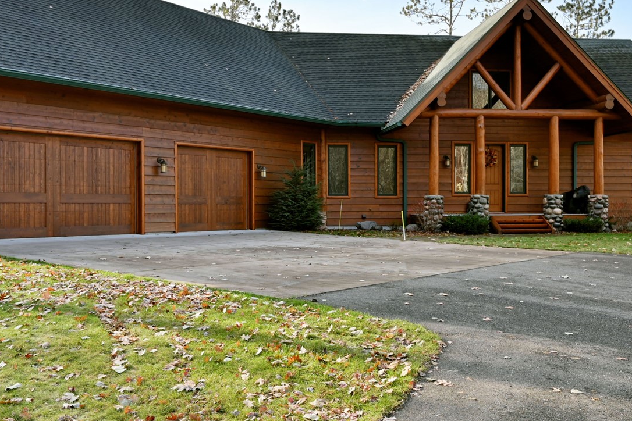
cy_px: 205
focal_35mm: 38
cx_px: 300
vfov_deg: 35.1
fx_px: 667
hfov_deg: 50.7
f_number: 5.6
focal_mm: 19
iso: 100
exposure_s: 1/100
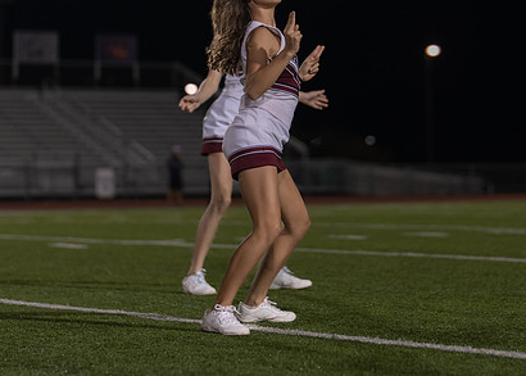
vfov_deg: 10.0
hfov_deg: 14.0
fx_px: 2137
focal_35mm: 143
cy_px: 44
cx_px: 310
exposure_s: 1/1000
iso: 500
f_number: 1.2
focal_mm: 50
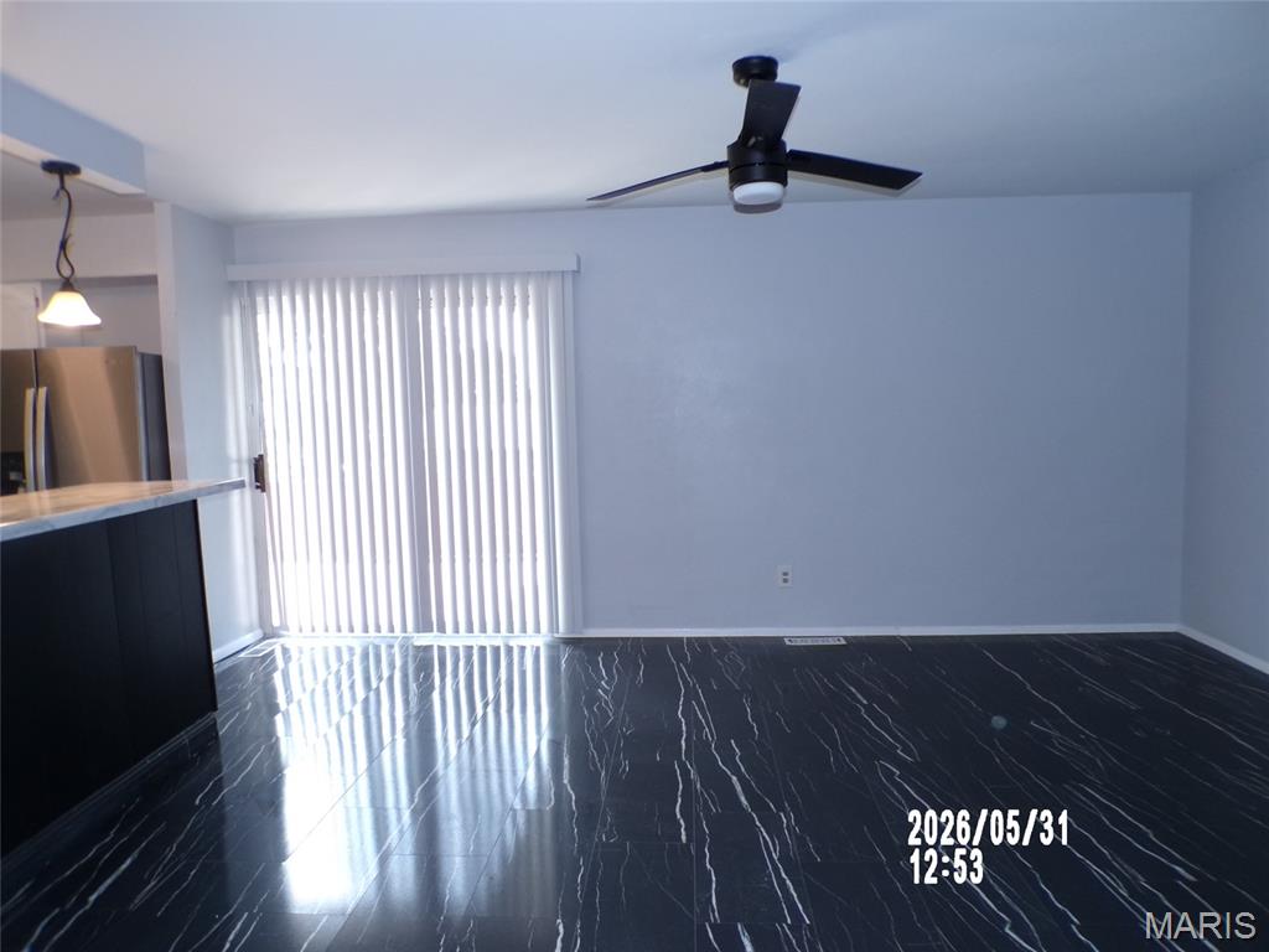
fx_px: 880
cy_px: 476
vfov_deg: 56.8
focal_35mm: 24
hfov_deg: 71.6
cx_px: 634
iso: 200
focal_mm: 4.3
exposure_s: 1/50
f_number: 3
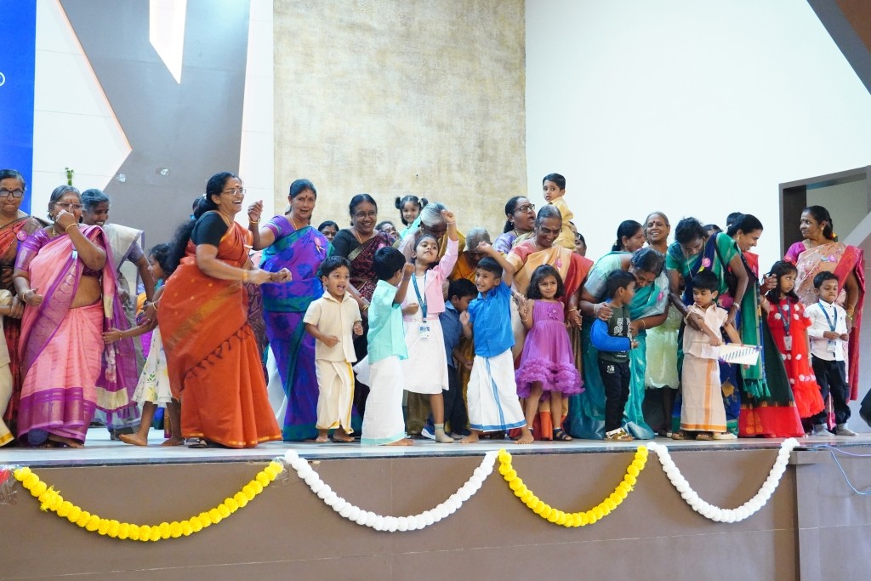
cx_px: 436
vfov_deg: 34.2
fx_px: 944
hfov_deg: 49.5
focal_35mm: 39
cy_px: 290
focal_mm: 39
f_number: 4
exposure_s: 1/100
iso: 10000
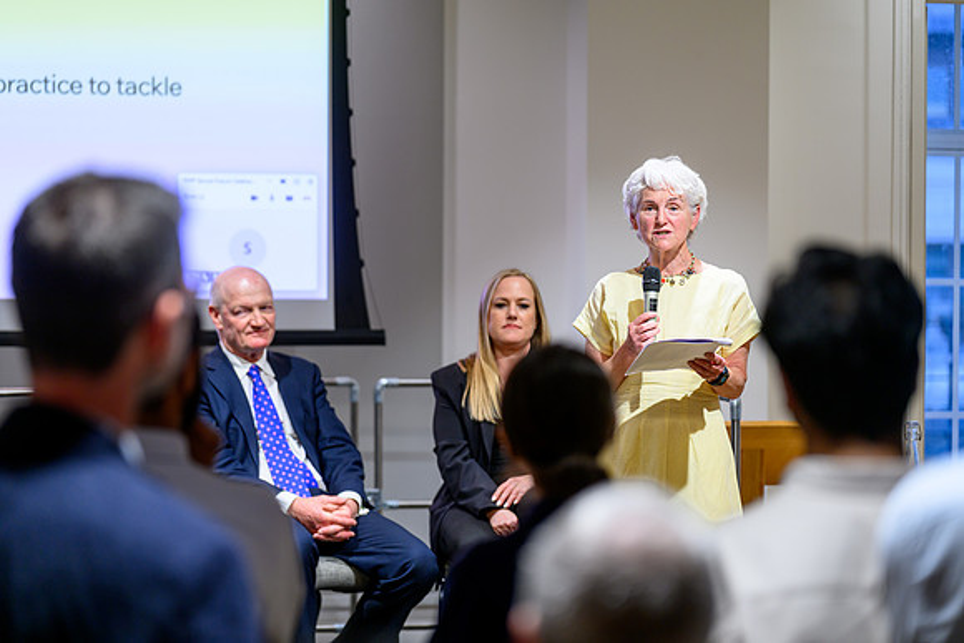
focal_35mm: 128
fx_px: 3417
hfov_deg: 16.1
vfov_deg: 10.8
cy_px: 322
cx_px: 482
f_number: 2.8
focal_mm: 126
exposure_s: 1/100
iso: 250
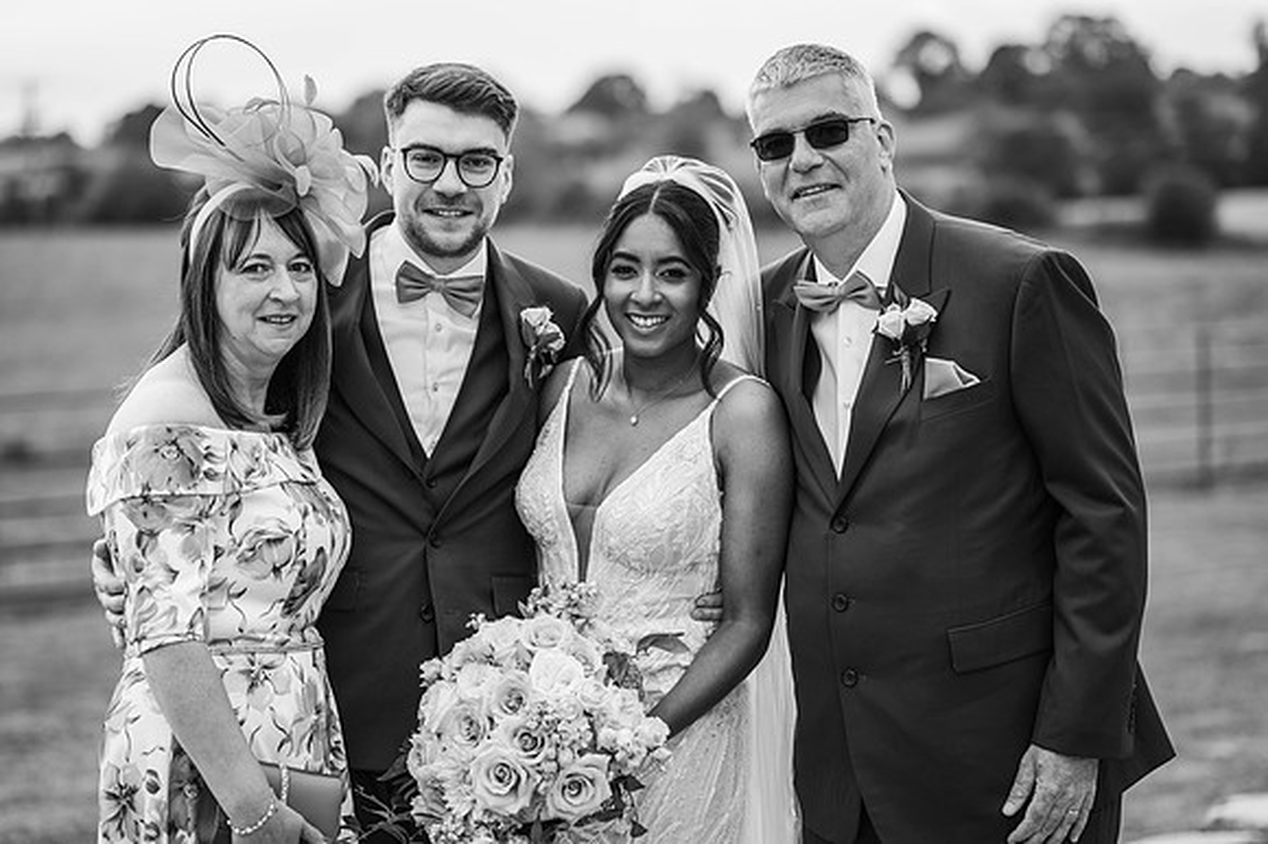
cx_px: 634
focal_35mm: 85
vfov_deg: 16.1
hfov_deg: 23.9
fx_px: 2992
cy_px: 422
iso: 100
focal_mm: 85
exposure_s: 1/640
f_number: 2.2
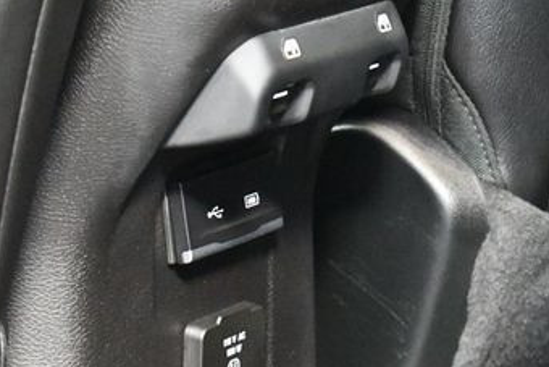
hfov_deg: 9.9
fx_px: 3158
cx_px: 320
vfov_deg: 6.6
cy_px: 228
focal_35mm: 207
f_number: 5.6
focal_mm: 55
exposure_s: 1/10
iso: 12800
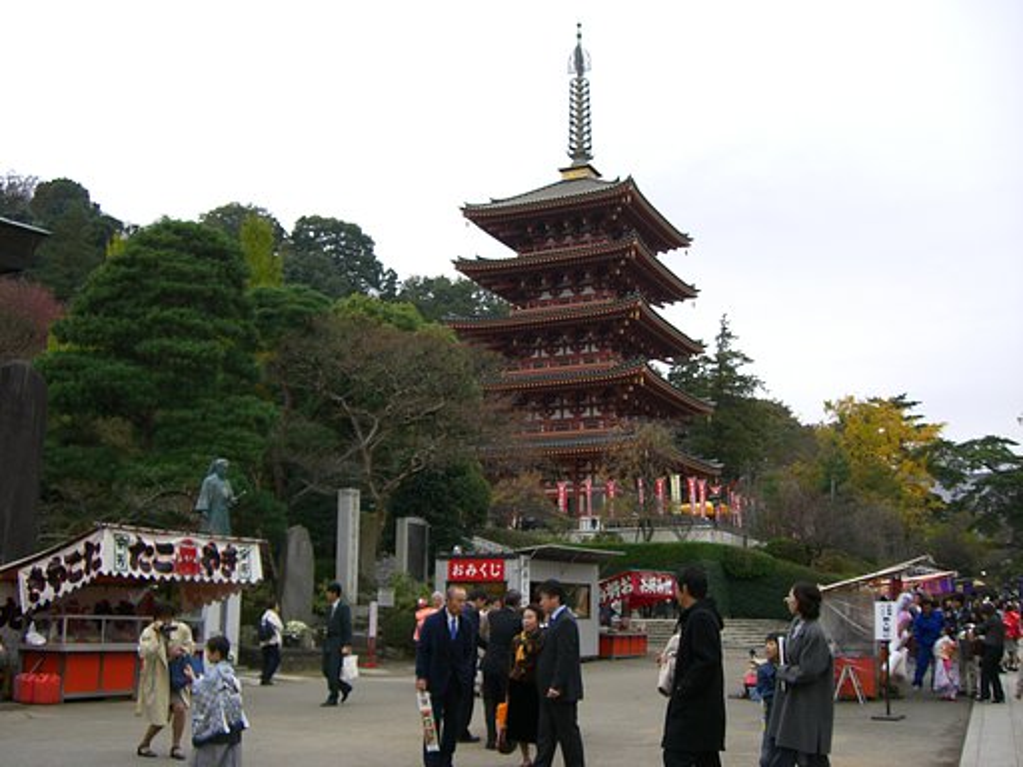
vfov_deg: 37.7
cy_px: 384
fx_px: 1123
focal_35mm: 38
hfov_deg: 49.0
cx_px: 512
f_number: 2.7
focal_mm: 6.2
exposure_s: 1/125
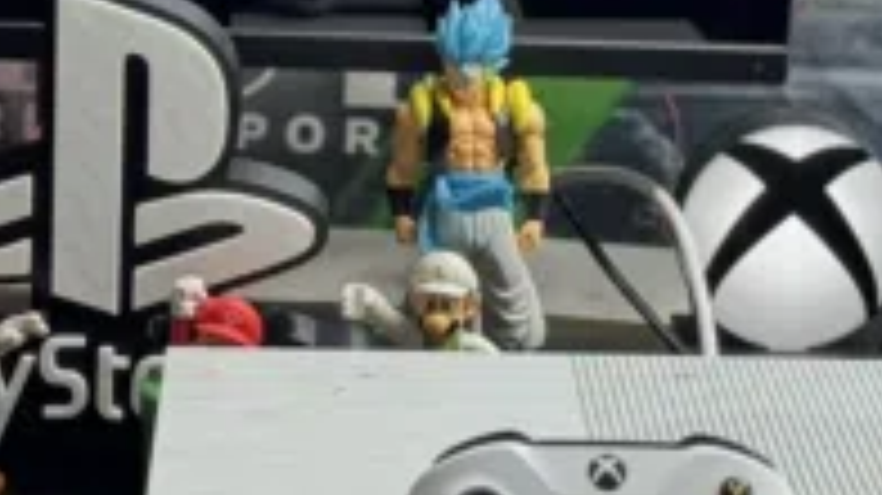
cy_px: -162
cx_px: 531
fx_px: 3997
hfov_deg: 12.6
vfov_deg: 7.0
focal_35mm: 171
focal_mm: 6.76
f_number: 1.78
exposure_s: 1/100
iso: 80
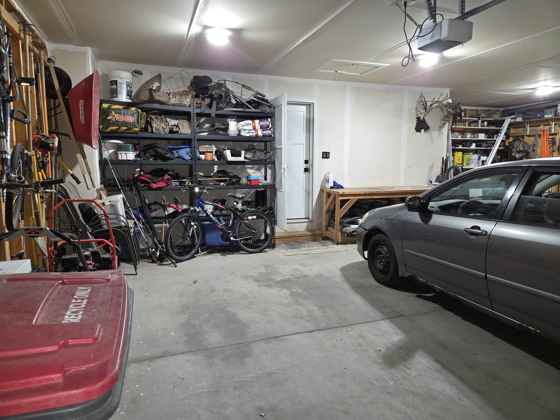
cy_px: 210
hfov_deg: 73.9
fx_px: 372
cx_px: 280
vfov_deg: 58.9
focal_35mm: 23
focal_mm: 5.4
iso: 125
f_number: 1.8
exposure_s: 1/19.6
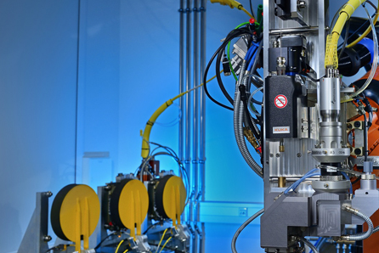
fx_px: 548
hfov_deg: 37.0
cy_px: 110
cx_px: 297
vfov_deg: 26.0
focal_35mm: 52
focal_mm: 29
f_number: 5.6
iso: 400
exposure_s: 1/200
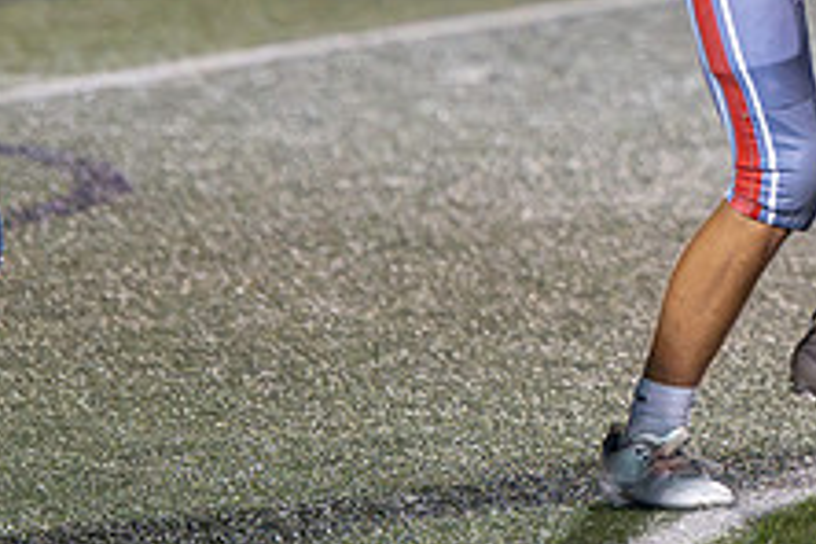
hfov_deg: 3.3
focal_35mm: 625
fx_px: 14166
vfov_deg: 2.2
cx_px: 976
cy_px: -190
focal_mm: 190
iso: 22800
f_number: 4
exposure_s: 1/800
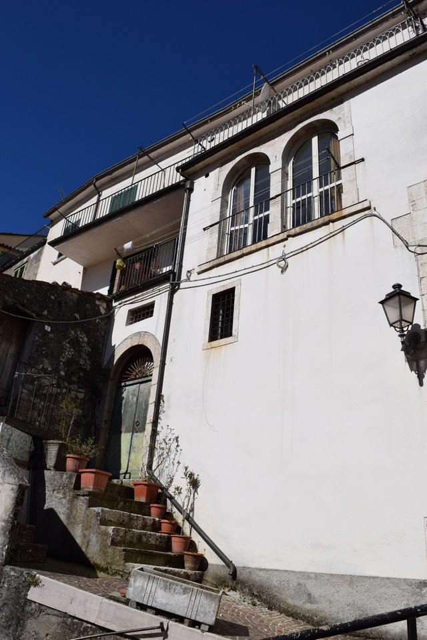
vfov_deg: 67.4
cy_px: 320
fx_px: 480
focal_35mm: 27
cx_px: 214
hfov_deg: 47.9
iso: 200
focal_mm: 18
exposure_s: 1/640
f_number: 13
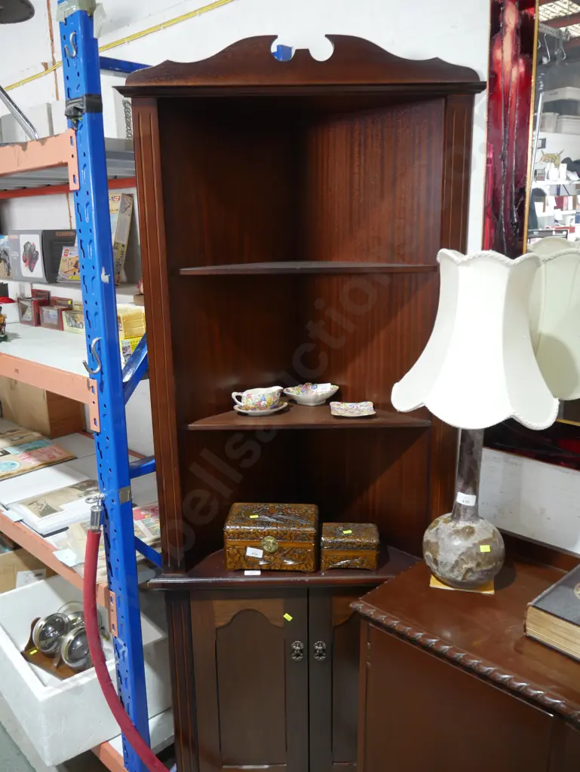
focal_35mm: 28
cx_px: 290
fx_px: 625
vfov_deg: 63.4
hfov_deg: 49.8
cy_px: 386
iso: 640
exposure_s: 1/60
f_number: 3.5
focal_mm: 14
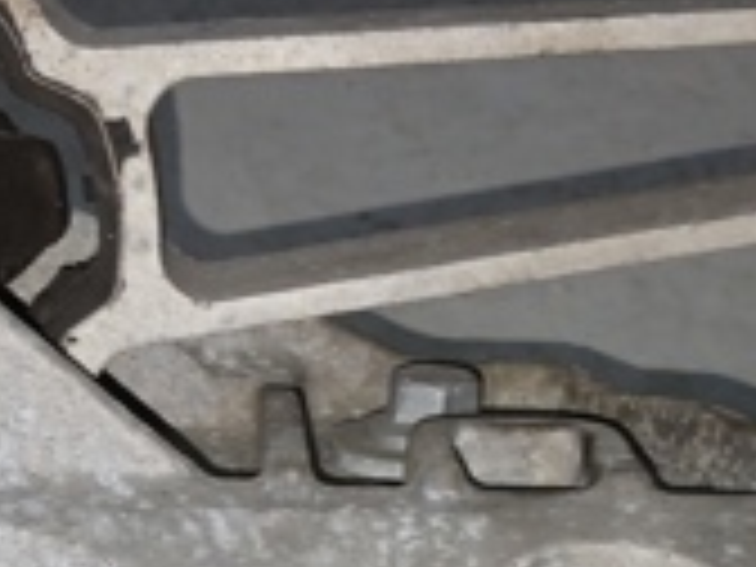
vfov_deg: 14.0
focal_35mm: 99
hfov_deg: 19.7
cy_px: 853
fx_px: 2162
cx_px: 189
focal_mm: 3.98
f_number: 1.8
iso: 80
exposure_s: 1/50
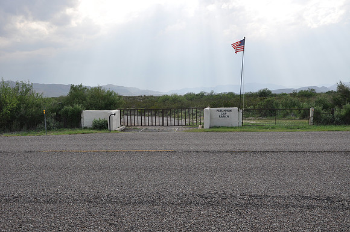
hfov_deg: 51.3
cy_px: 116
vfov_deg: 35.4
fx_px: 364
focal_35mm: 38
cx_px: 175
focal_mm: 25
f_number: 8
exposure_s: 1/250
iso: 200
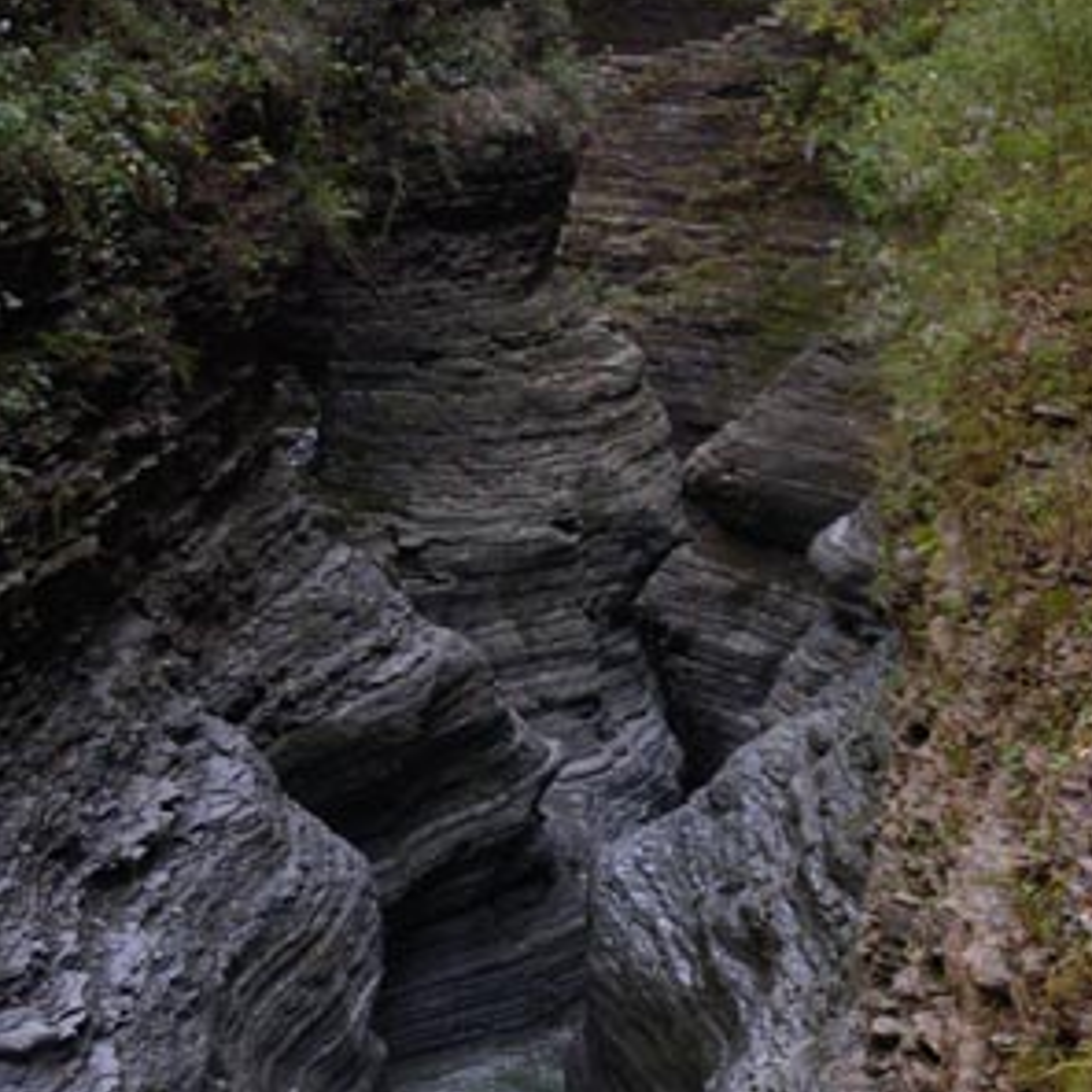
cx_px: 546
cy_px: 657
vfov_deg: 14.3
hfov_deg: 14.3
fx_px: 4354
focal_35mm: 122
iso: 400
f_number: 4.8
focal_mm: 21.6
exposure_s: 1/60
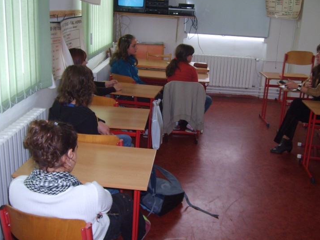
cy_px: 127
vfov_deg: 36.8
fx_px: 360
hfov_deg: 47.8
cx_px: 172
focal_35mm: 39
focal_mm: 5.8
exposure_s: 1/45
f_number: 2.8
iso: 100
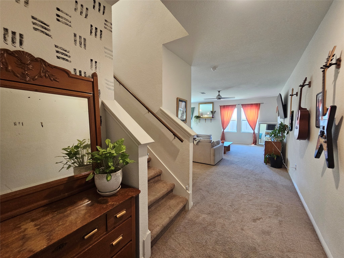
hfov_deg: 106.2
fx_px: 129
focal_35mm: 13
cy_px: 129
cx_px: 172
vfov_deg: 89.9
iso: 400
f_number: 2.2
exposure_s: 1/60
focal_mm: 2.2
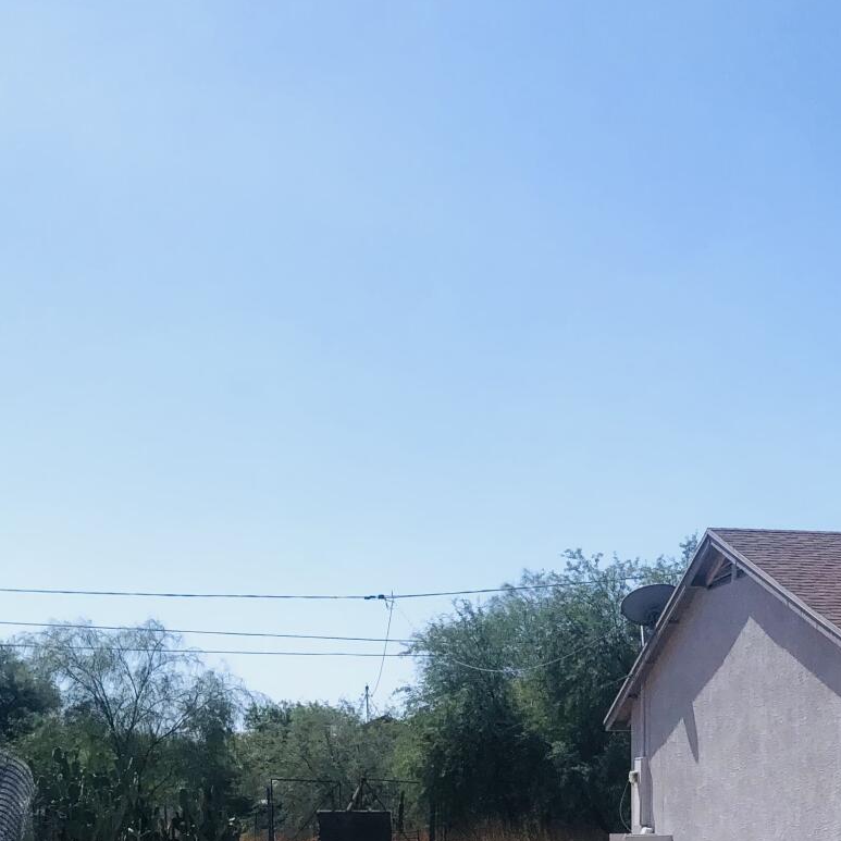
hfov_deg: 26.6
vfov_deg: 24.2
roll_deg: -0.1
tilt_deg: -7.6
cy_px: 1029
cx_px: 606
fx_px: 1759
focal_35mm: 64
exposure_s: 1/6944
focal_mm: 3.99
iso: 20
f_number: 1.8
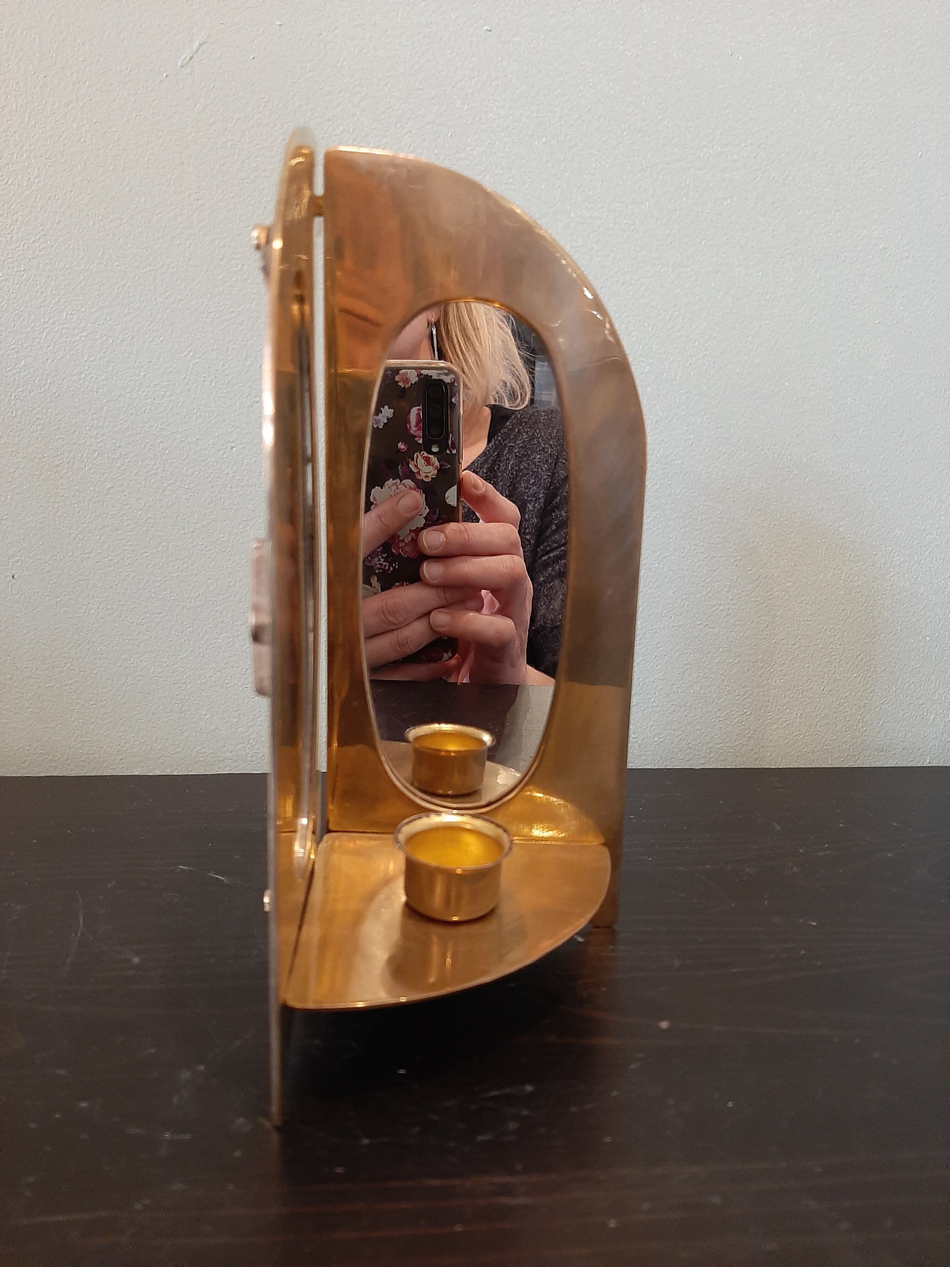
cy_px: 634
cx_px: 475
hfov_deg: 53.1
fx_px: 951
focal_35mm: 26
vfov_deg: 67.3
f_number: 1.7
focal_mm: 3.93
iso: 200
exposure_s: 1/25
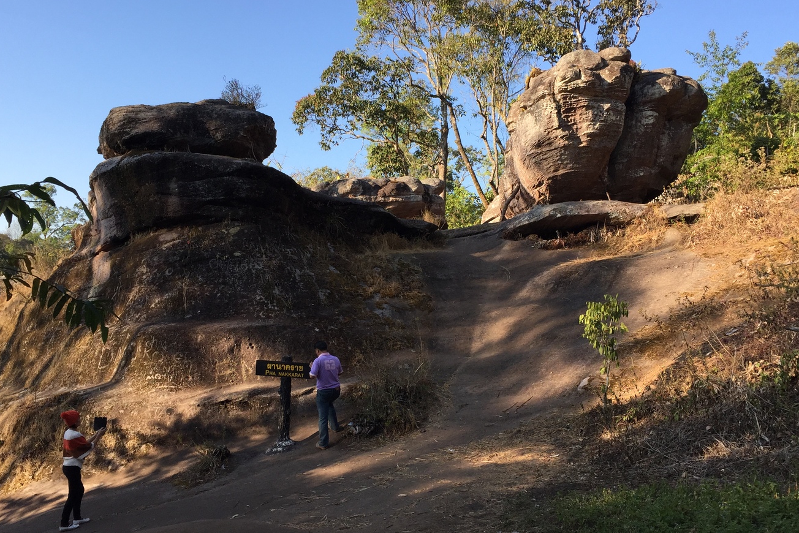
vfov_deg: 35.9
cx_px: 406
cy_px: 298
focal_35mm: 37
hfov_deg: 51.9
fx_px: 821
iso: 32
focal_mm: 4.15
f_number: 2.2
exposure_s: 1/599
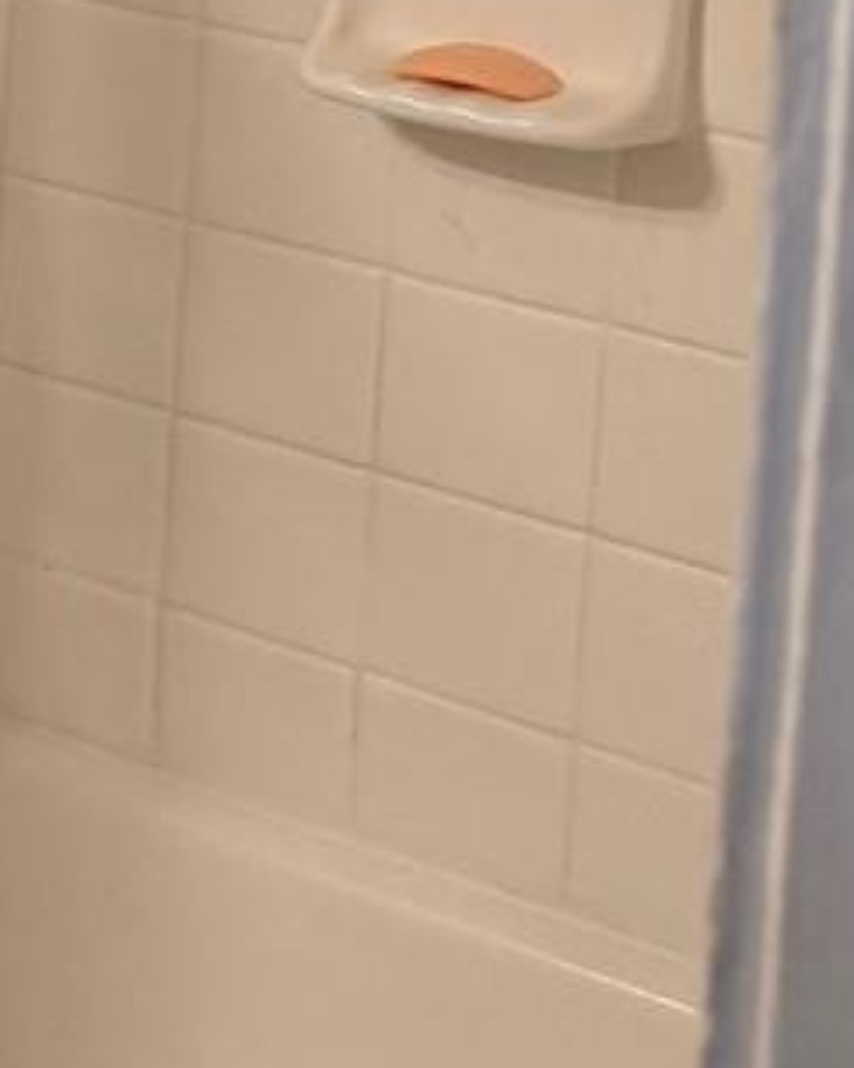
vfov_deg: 14.5
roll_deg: -0.2
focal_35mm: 123
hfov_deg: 9.8
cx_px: -1631
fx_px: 3886
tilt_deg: -6.7
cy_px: -578
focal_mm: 6.76
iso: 160
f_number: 1.78
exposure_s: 1/60
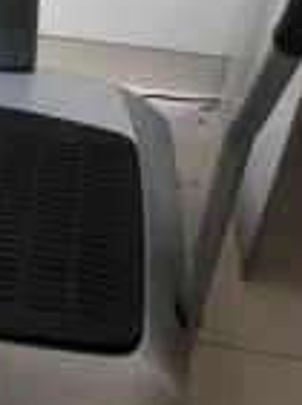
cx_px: -60
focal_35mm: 74
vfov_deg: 23.9
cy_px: -86
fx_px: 865
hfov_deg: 18.7
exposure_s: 1/50
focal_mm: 5.7
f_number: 1.5
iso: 100
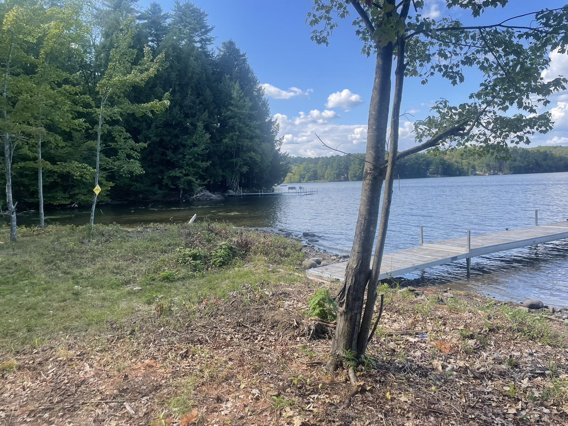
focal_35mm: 26
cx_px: 284
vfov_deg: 53.1
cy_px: 213
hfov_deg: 67.3
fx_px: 427
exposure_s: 1/1062
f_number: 1.6
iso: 32
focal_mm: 4.2
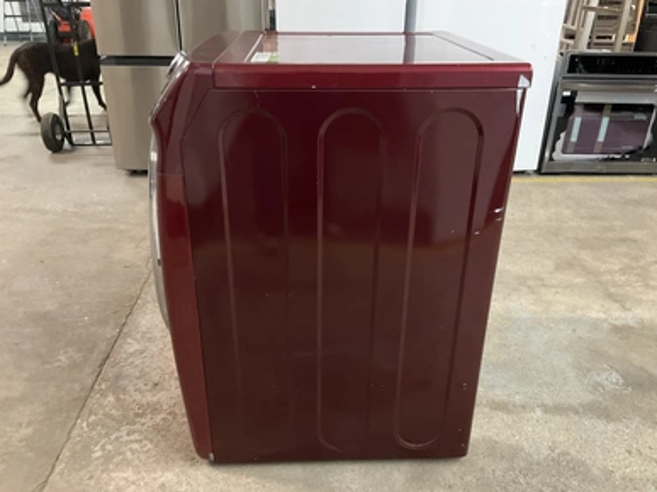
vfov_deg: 46.8
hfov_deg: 60.0
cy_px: 253
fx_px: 569
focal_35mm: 30
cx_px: 329
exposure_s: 1/30
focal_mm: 3
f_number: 1.8
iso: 400
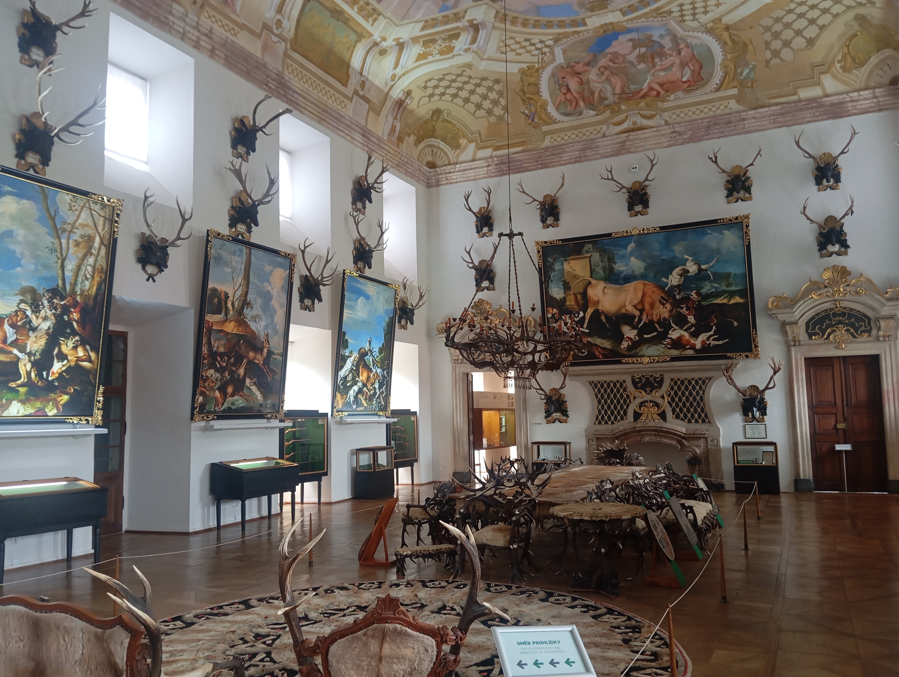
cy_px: 338
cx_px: 450
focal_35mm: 28
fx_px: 728
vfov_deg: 49.9
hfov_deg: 63.4
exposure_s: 1/33.3
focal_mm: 4.22
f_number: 1.8
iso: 1107
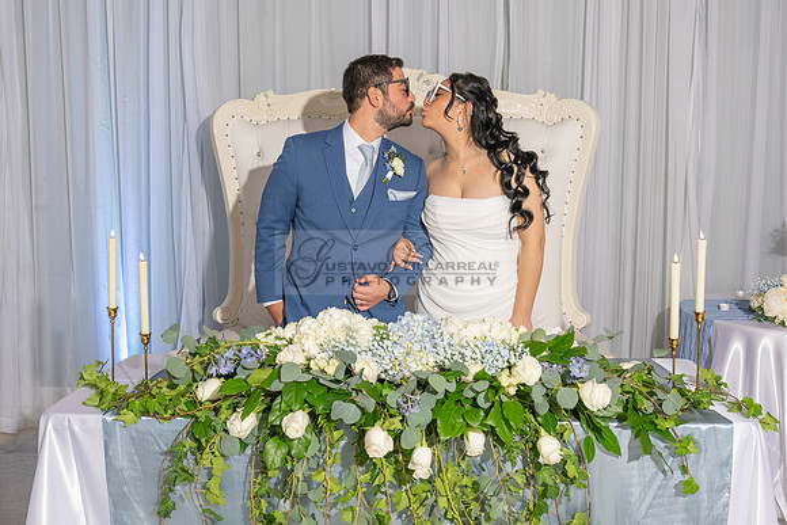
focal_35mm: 45
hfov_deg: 43.9
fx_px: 976
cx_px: 396
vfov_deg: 30.0
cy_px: 208
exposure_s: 1/160
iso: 640
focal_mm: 34.5
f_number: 8
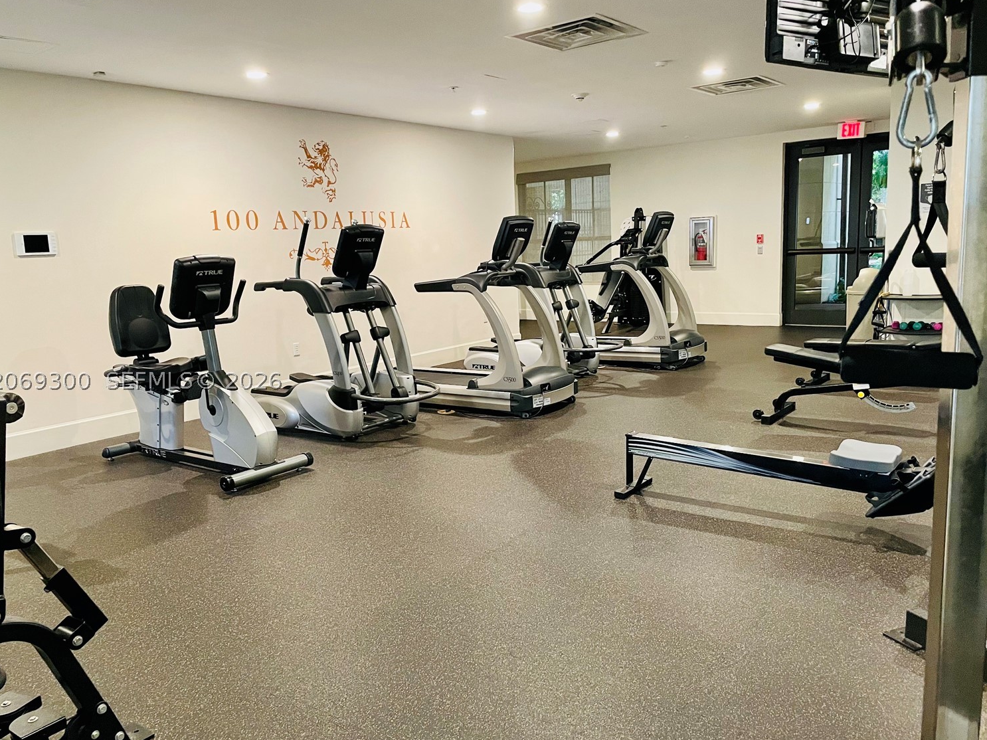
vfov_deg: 49.7
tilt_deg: -8.9
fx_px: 798
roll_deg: +3.0
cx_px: 485
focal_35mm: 28
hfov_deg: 63.4
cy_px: 381
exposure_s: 1/40
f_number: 1.6
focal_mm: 4.2
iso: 400
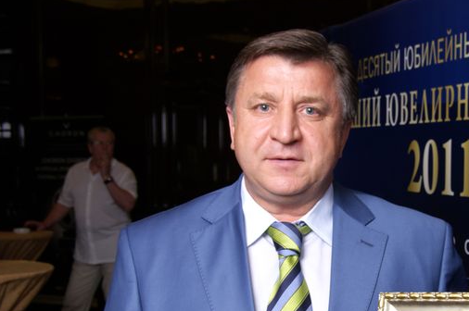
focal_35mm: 77
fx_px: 1002
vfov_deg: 17.5
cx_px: 361
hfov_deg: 26.0
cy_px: 244
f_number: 8
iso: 200
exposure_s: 1/60
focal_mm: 26
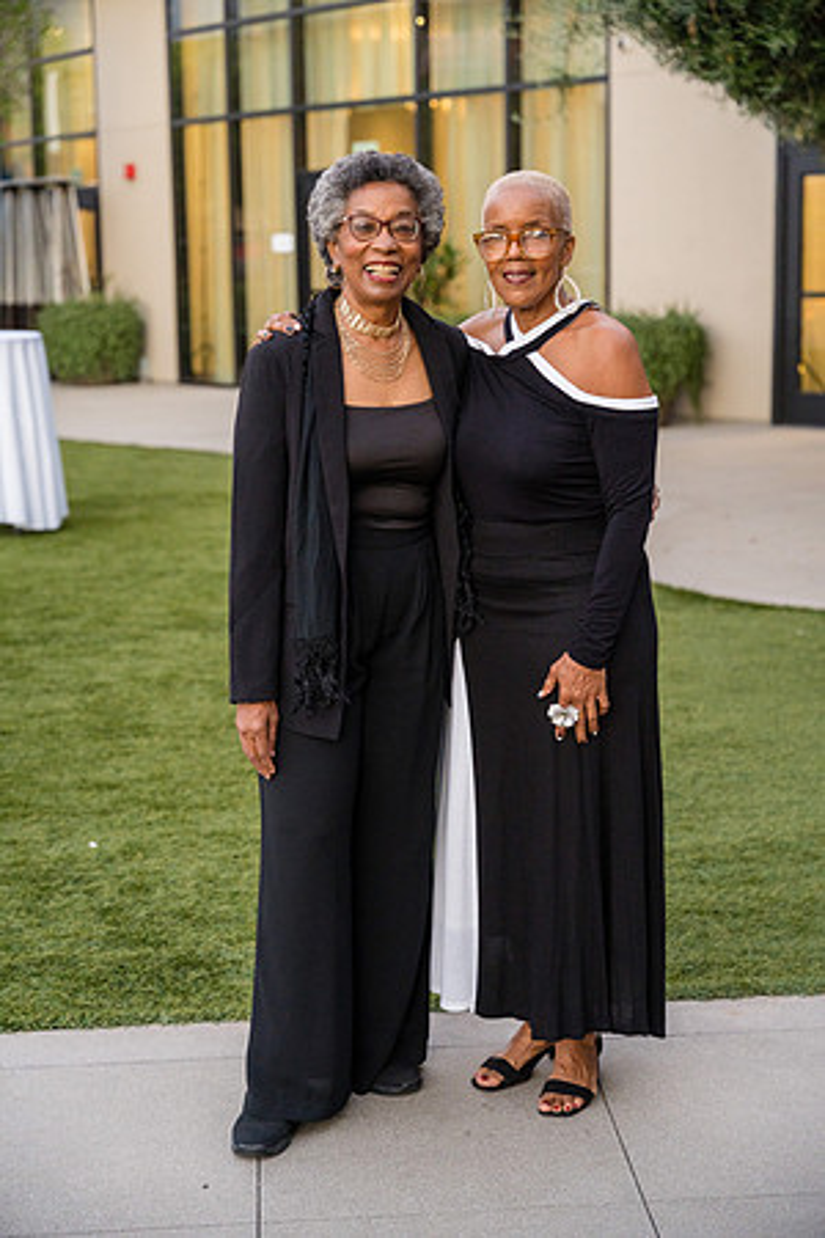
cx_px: 412
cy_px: 619
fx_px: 2117
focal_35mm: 62
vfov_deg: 32.6
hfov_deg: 22.0
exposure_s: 1/160
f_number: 3.2
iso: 2500
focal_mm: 61.6
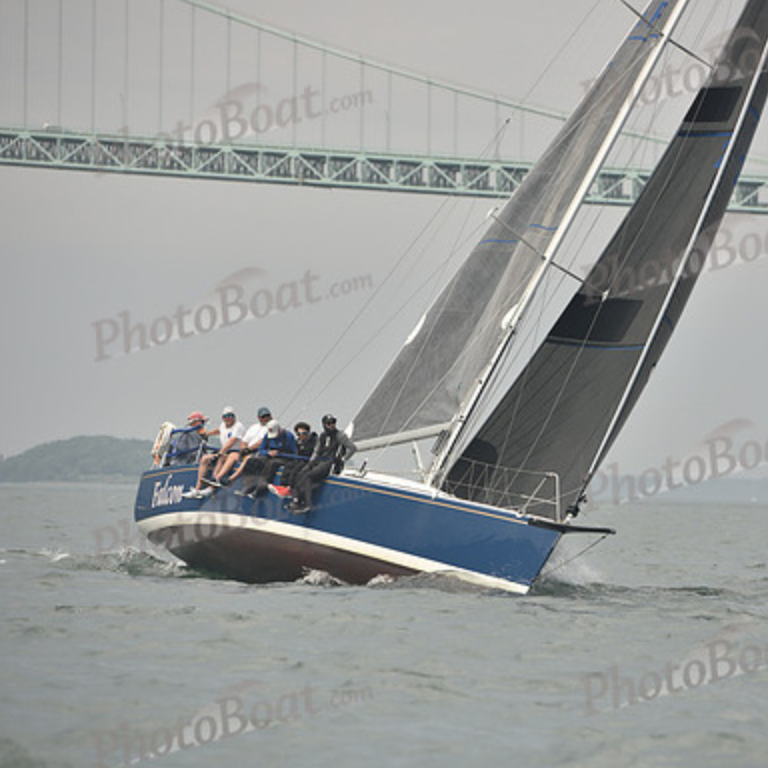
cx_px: 478
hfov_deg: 6.8
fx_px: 6451
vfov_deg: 6.8
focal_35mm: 257
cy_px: 385
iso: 250
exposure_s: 1/640
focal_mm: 200
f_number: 5
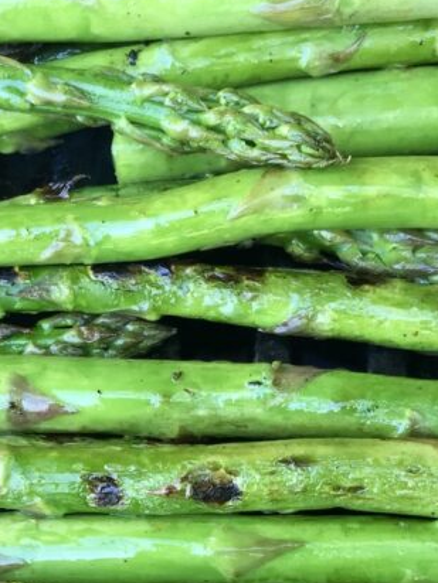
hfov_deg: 20.3
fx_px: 1215
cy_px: 501
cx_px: 102
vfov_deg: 26.3
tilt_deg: -68.1
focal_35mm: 72
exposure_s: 1/60
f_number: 2.2
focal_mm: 4.15
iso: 40
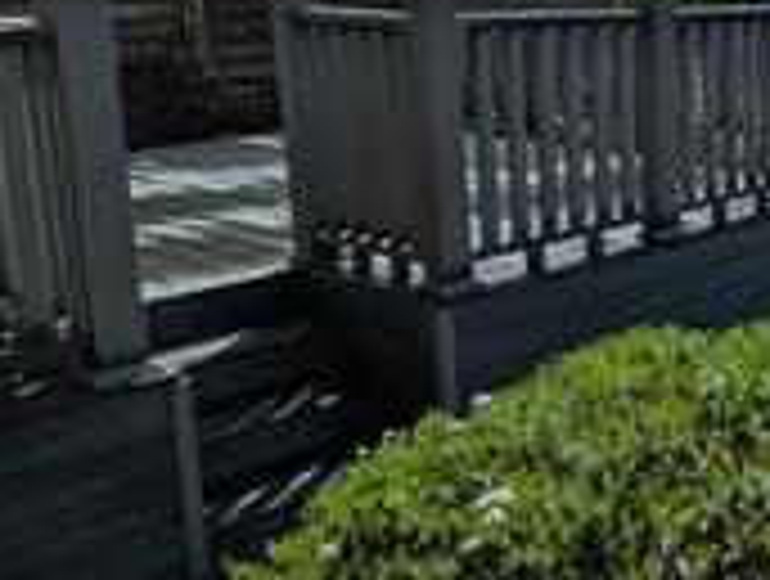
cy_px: 117
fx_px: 1092
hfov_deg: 27.9
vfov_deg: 29.1
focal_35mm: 49
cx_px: 1121
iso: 52
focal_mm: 1.85
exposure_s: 1/4367
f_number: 2.2
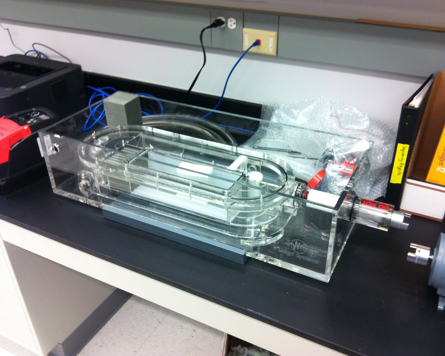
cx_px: 232
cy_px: 178
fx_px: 487
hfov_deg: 49.1
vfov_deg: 40.1
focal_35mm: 37
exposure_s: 1/17
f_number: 2.8
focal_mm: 3.85
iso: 80
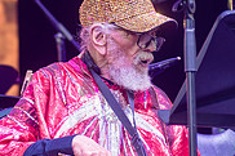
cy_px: 73
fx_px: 1663
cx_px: 87
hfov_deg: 8.1
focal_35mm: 255
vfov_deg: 5.4
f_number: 3.5
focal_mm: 80
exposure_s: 1/400
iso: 1000
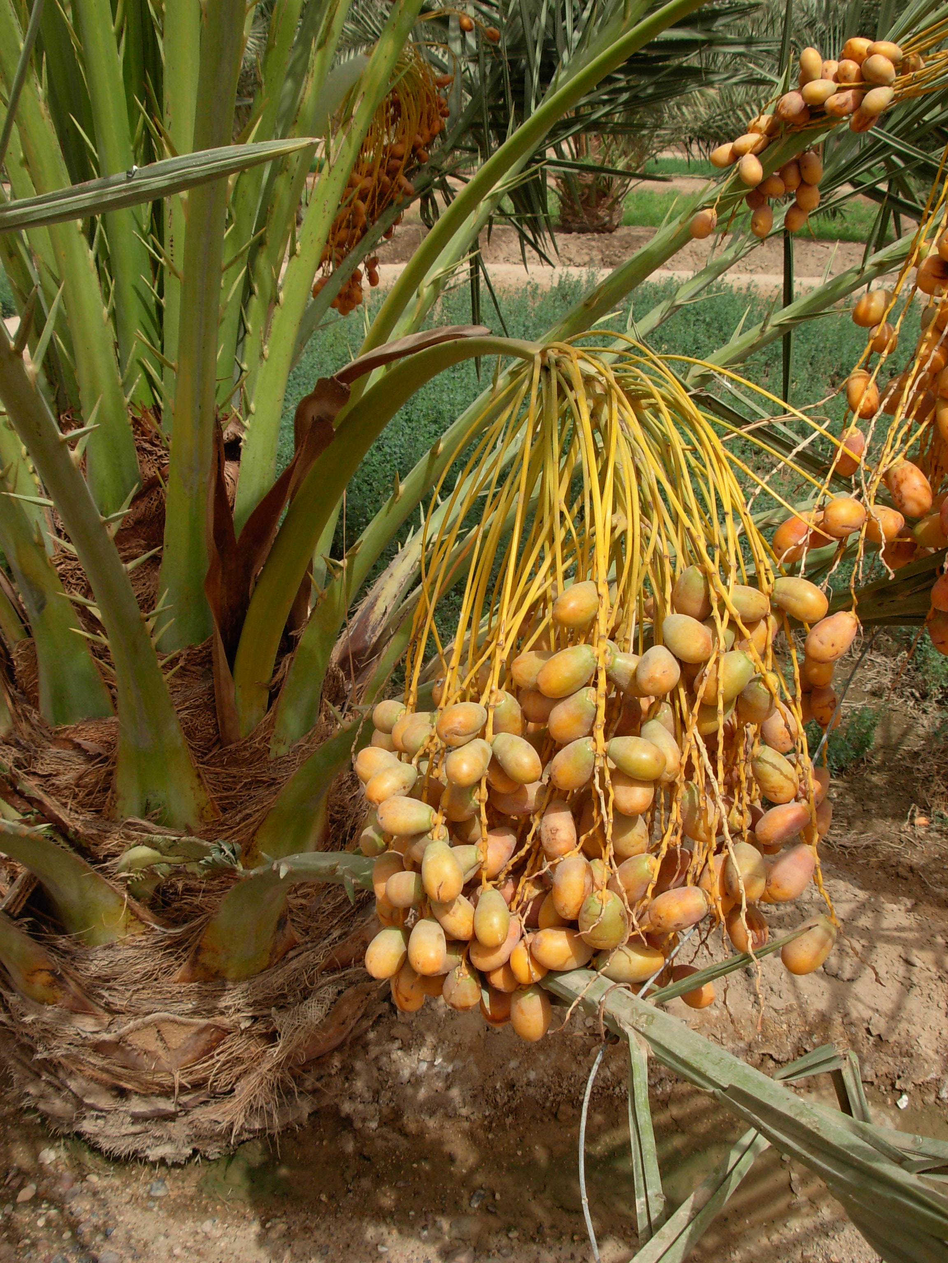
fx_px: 1388
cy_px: 632
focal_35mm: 38
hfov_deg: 37.7
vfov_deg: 49.0
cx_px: 474
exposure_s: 1/527
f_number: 4.9
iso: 79
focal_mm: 6.3
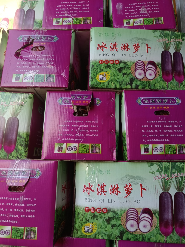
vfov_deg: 73.9
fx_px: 164
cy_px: 124
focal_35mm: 23
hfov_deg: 58.9
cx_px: 92
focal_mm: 5.59
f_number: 1.88
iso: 113
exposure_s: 1/100
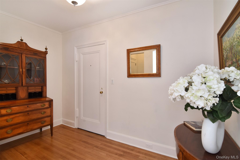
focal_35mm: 16
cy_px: 80
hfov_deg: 95.0
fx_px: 110
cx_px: 120
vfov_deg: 72.0
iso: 640
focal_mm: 11
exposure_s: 1/13
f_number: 11
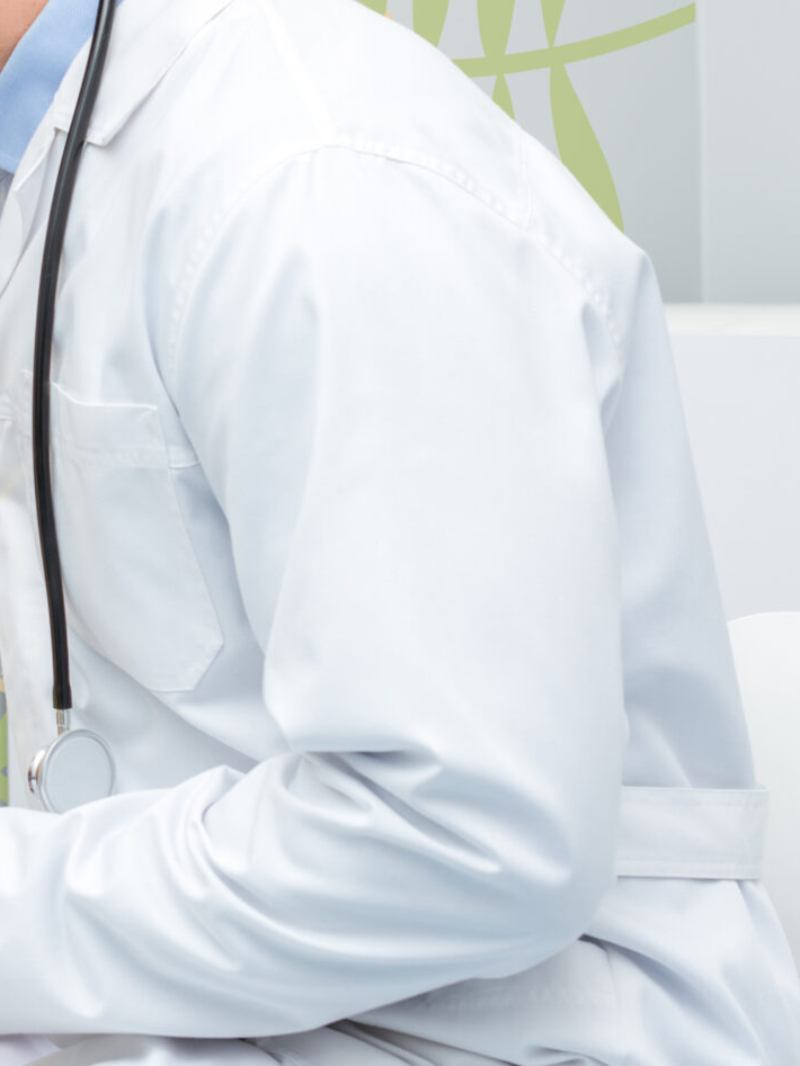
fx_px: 4007
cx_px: -410
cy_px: 259
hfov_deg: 11.0
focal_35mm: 130
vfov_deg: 15.1
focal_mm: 50
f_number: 6.3
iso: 100
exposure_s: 1/160
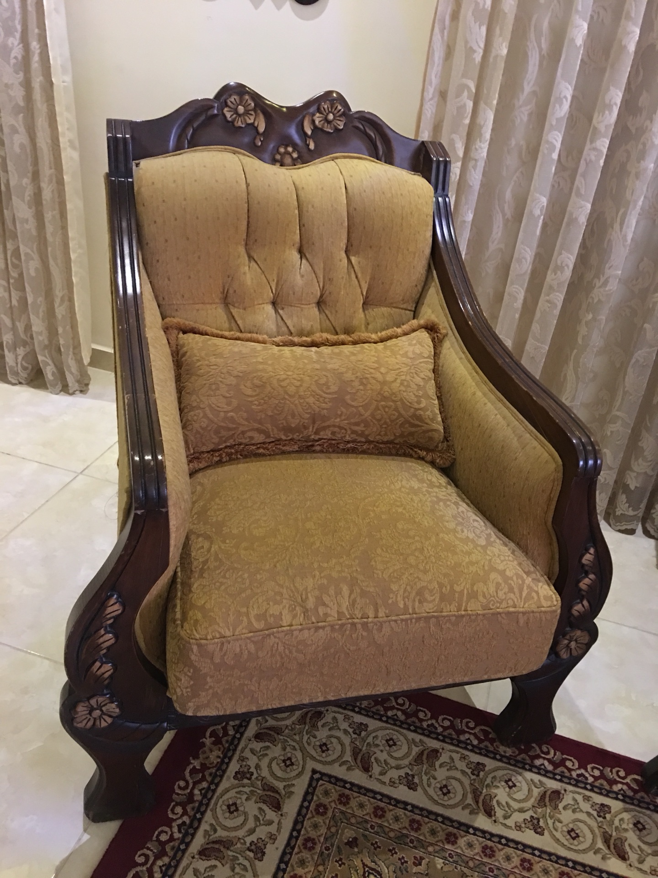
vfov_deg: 61.7
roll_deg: -7.1
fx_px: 735
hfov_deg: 48.2
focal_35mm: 29
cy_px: 439
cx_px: 329
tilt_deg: -29.5
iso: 80
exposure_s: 1/4
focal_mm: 4.15
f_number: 2.2
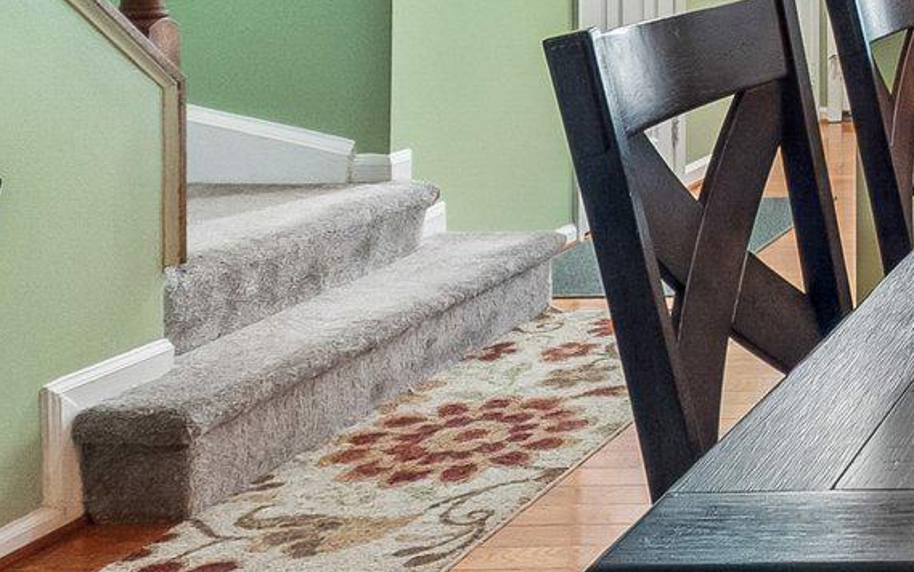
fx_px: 1370
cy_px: -115
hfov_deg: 27.0
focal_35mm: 55
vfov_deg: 21.8
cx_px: 1348
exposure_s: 1/25
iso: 400
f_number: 5.6
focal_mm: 10
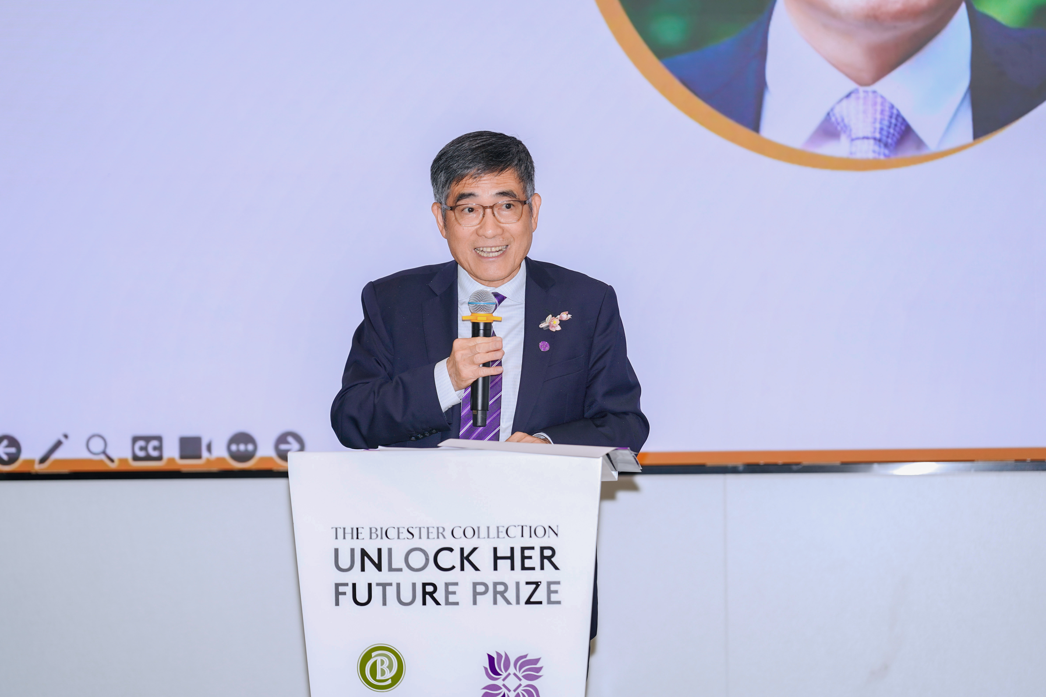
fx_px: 4184
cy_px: 348
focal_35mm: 144
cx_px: 523
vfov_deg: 9.5
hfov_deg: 14.3
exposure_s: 1/100
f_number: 2.8
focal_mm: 144
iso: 160
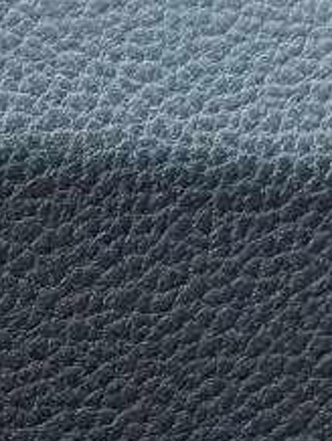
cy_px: 664
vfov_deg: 10.8
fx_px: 2246
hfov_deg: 8.0
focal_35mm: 176
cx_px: -362
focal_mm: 4.53
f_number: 1.7
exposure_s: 1/60
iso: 52
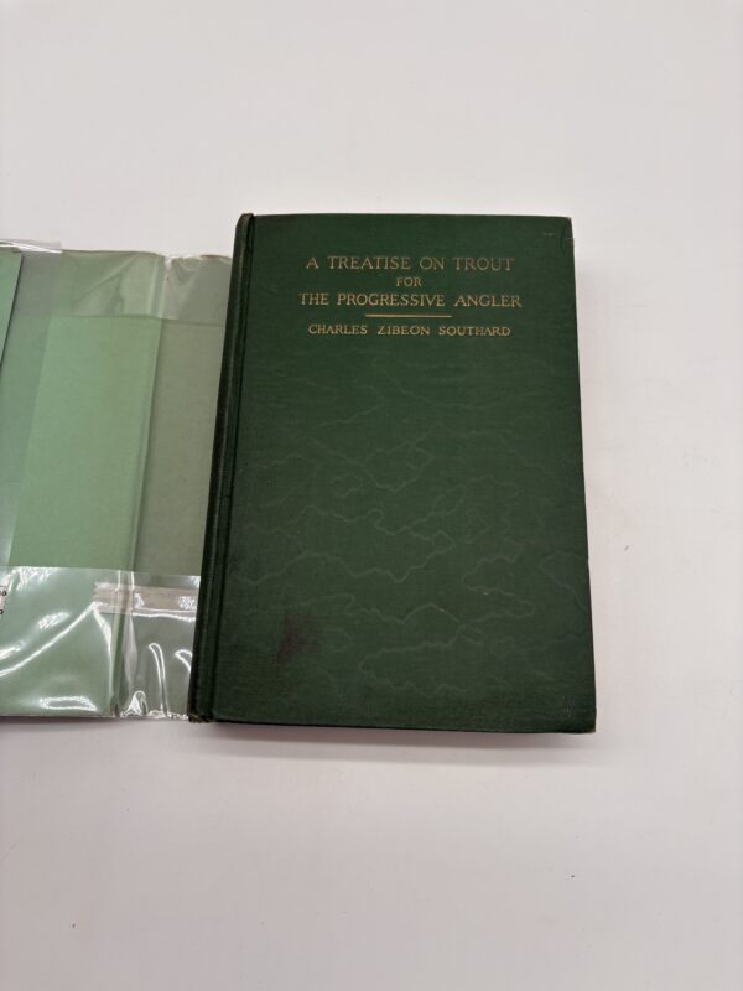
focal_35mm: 26
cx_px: 372
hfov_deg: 53.1
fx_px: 744
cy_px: 496
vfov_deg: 67.3
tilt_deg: -72.0
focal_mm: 5.96
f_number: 1.6
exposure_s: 1/456
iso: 50
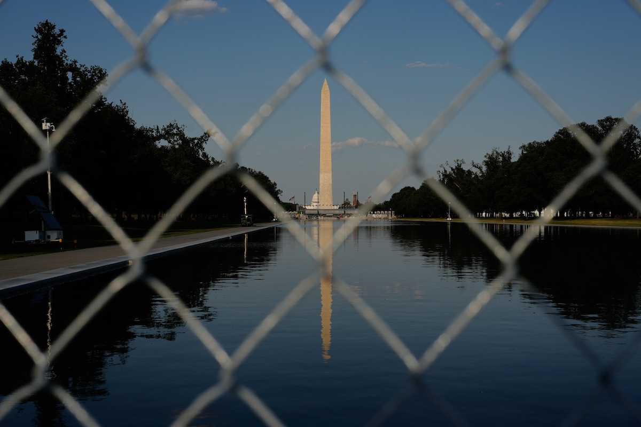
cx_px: 320
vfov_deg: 27.0
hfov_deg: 39.6
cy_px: 214
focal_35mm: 50
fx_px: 890
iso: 50
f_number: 9
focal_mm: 50
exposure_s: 1/250
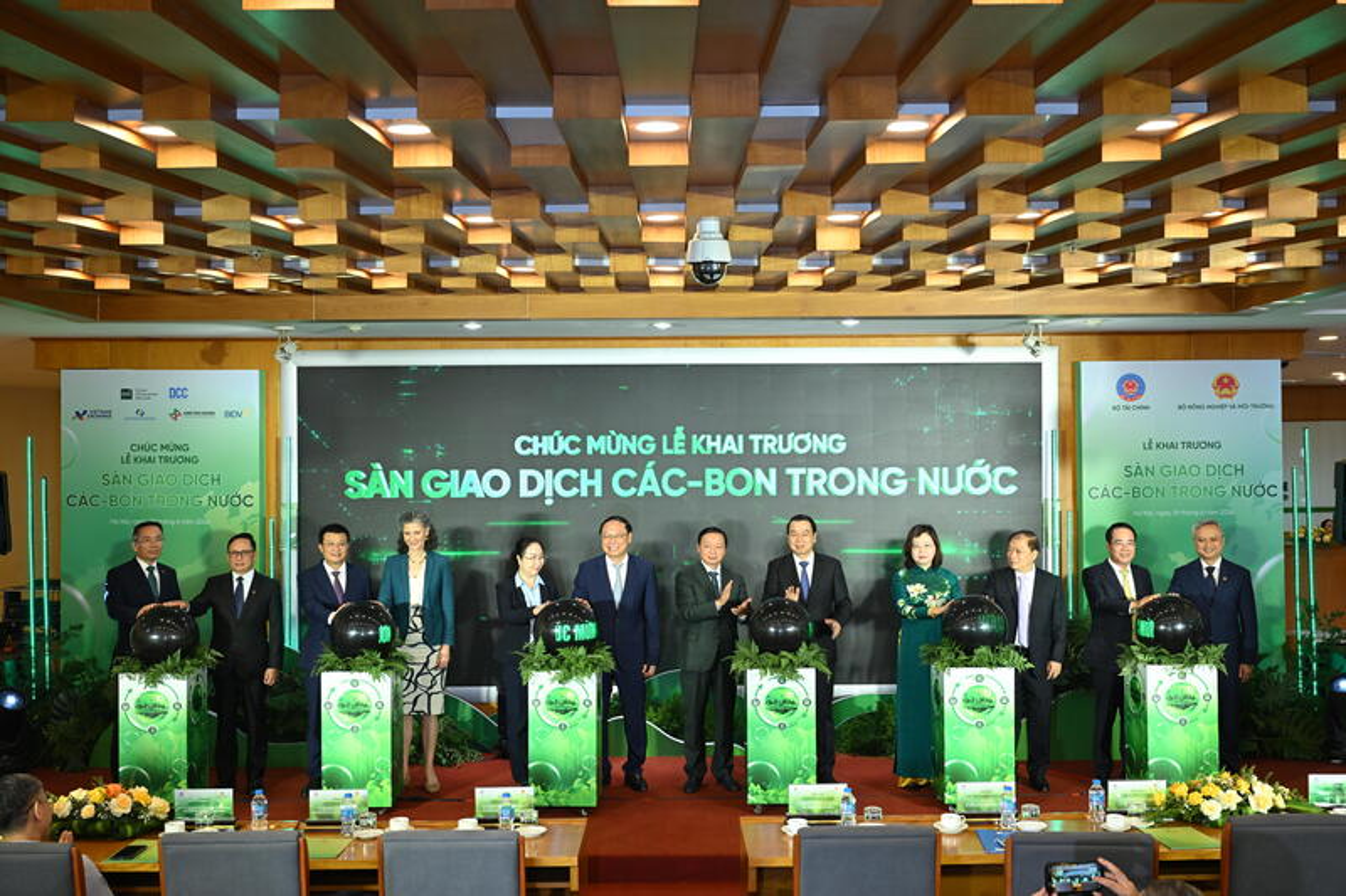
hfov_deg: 51.9
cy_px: 448
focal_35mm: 37
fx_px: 1383
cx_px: 673
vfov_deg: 35.9
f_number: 6.3
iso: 1000
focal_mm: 37
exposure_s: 1/80
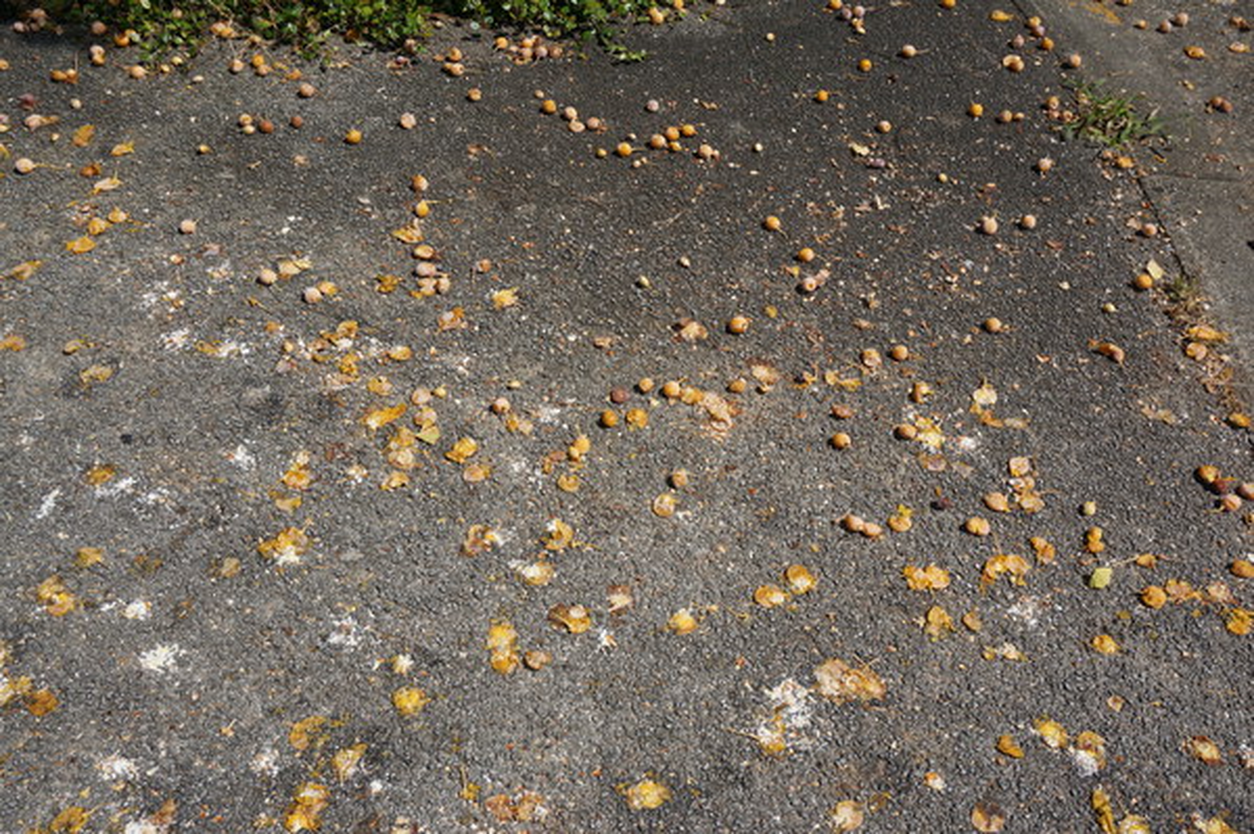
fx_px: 1253
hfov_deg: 53.2
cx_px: 627
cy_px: 417
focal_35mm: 36
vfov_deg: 36.8
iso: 100
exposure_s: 1/320
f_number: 9
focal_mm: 24
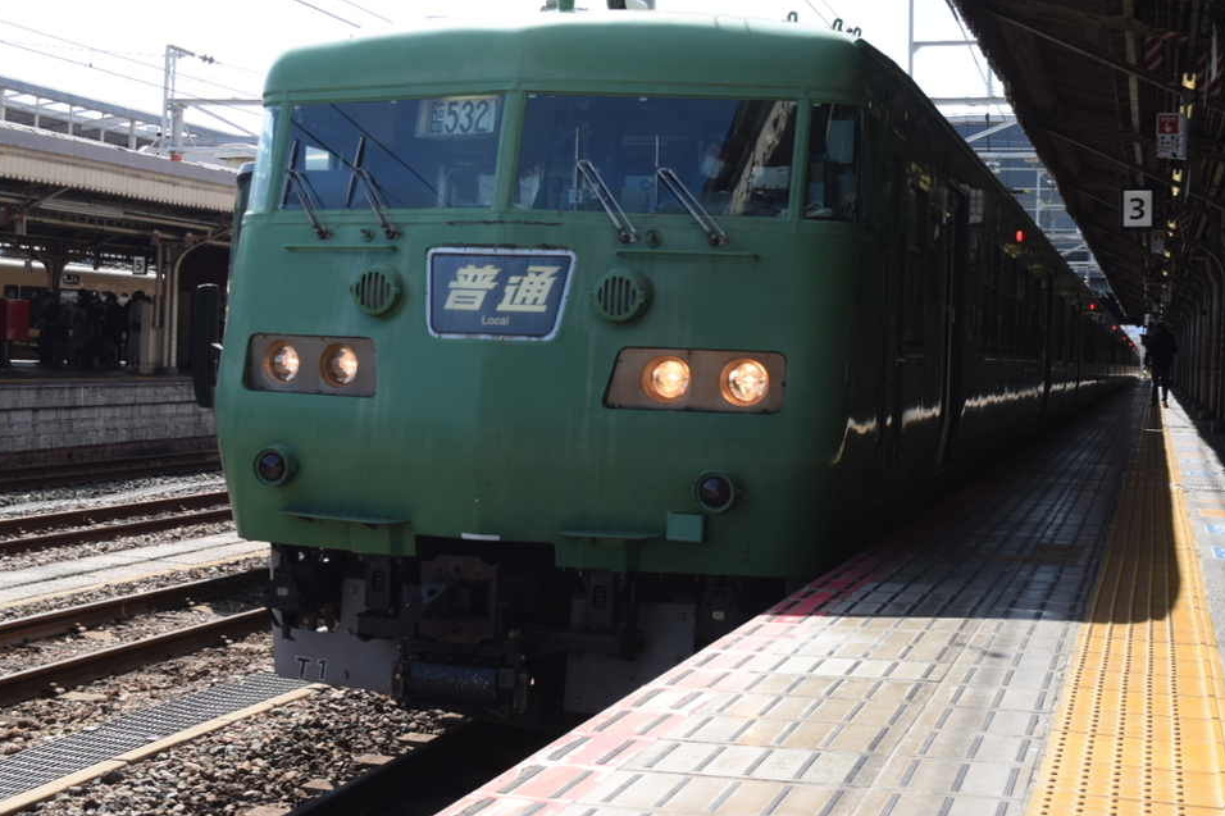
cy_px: 336
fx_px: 1858
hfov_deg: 36.5
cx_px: 575
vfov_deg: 24.7
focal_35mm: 55
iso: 100
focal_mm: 29
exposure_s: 1/200
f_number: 7.1
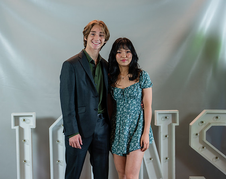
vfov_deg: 26.5
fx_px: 380
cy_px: 89
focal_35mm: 57
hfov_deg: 33.1
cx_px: 107
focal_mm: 50
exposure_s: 1/320
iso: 500
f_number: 1.2
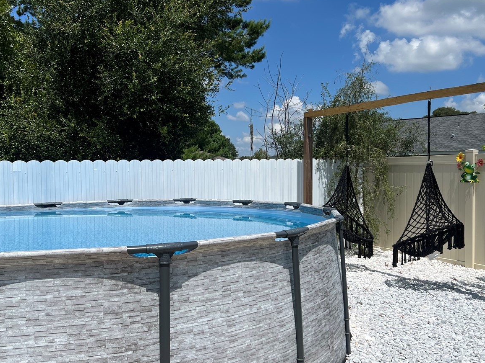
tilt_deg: -3.1
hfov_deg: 51.3
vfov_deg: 39.7
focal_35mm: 36
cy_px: 185
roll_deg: -0.3
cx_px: 250
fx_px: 504
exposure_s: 1/9434
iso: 50
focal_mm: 5.7
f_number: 1.5
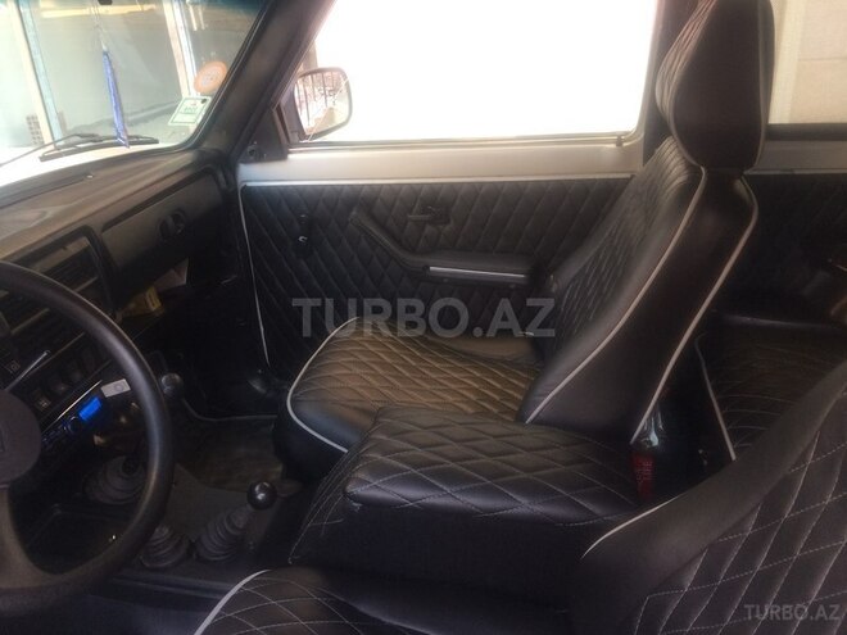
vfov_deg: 48.2
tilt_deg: -24.0
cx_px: 424
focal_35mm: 29
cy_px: 318
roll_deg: +4.1
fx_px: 710
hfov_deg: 61.7
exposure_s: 1/33
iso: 40
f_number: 2.2
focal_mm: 4.15
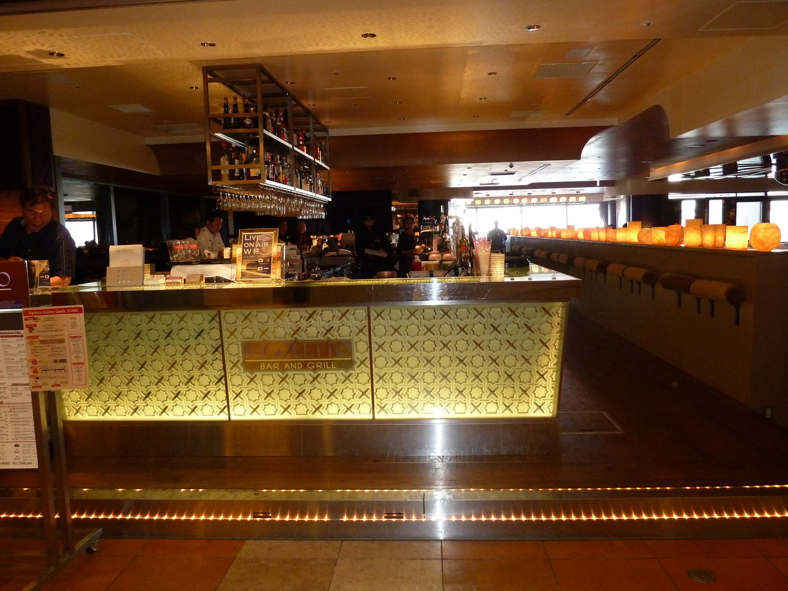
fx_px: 569
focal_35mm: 25
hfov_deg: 69.4
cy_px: 296
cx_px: 394
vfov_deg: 54.9
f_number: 3.3
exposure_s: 1/30
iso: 400
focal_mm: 4.1
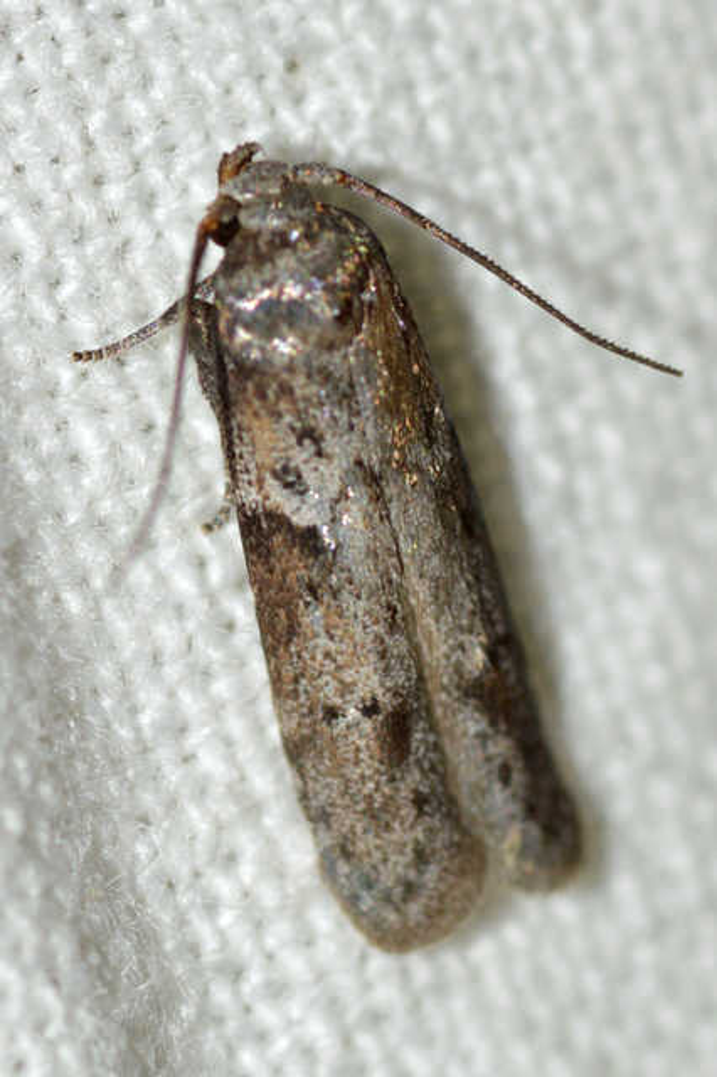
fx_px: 4486
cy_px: 538
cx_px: 358
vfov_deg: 13.7
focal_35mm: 150
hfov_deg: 9.1
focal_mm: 100
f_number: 20
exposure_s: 1/200
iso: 200
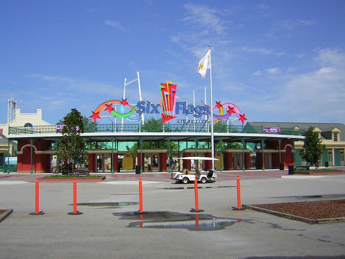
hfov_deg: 51.4
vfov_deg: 39.7
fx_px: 359
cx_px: 172
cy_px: 130
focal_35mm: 36
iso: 50
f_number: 5.2
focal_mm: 4.7
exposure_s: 1/495
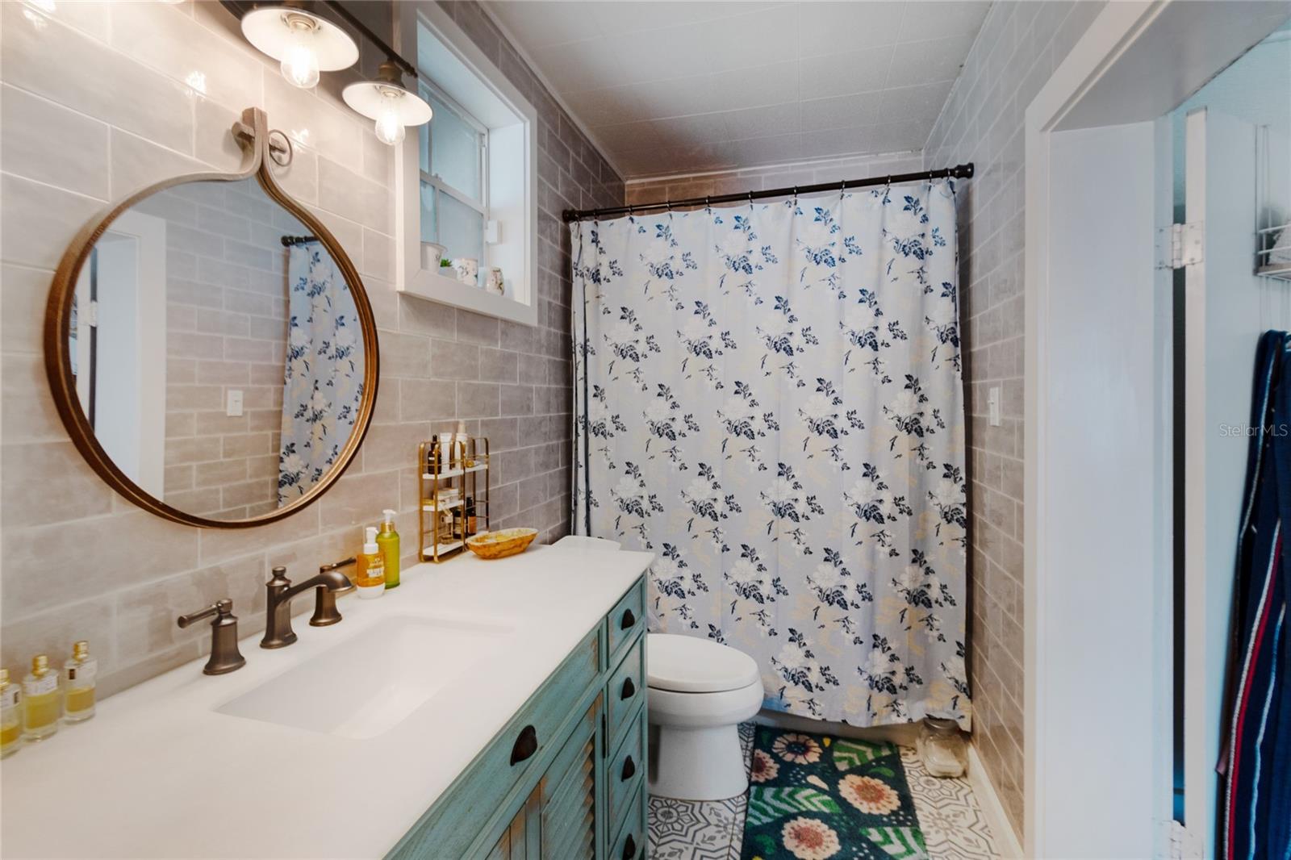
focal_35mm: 15
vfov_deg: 77.3
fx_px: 538
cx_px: 646
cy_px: 430
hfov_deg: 100.4
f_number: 7.1
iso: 100
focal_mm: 10
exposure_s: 1/3.33
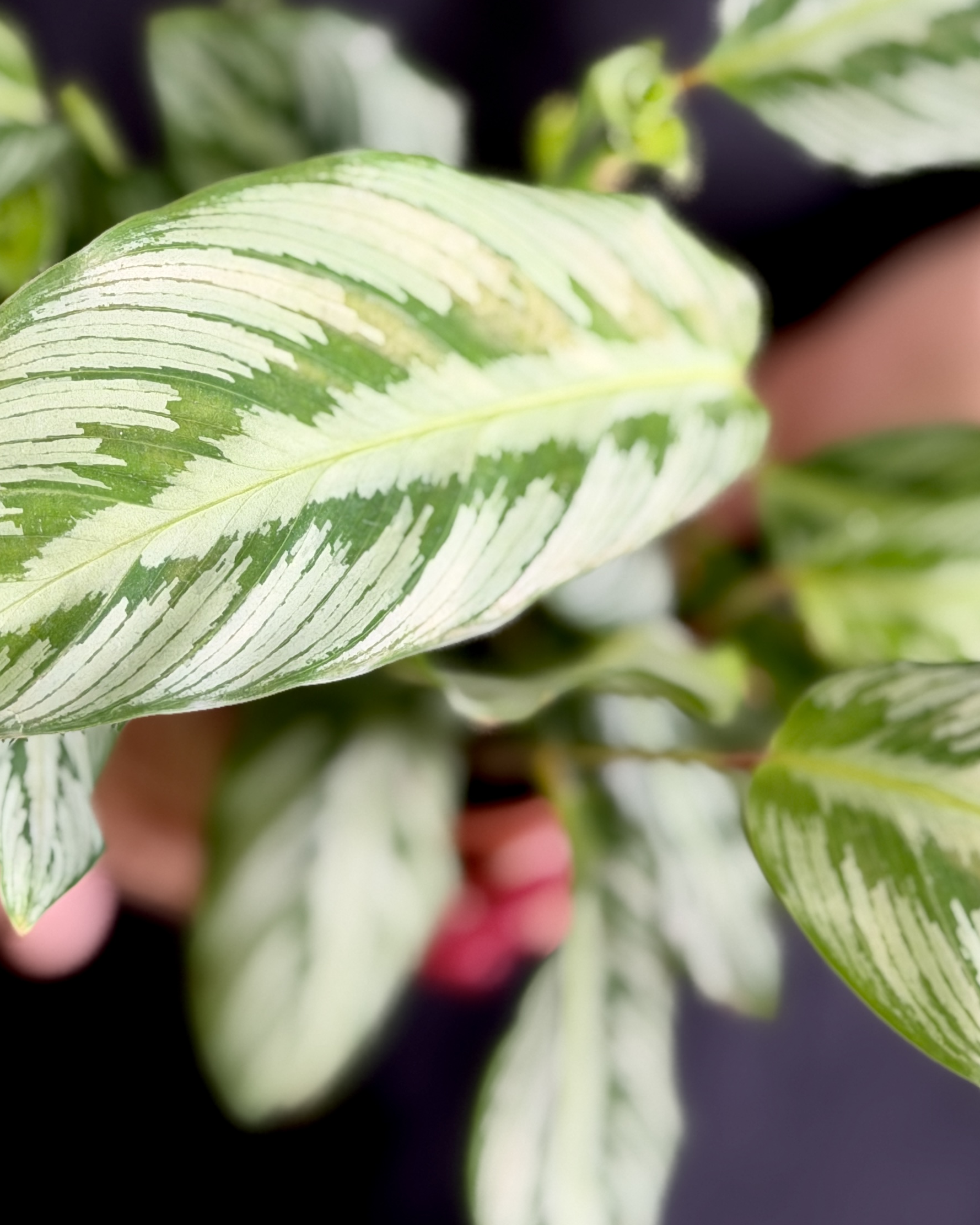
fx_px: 3081
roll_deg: +0.1
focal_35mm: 85
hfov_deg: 18.1
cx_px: 433
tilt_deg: -35.1
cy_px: 346
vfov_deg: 22.3
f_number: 1.78
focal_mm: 6.76
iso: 100
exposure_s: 1/109
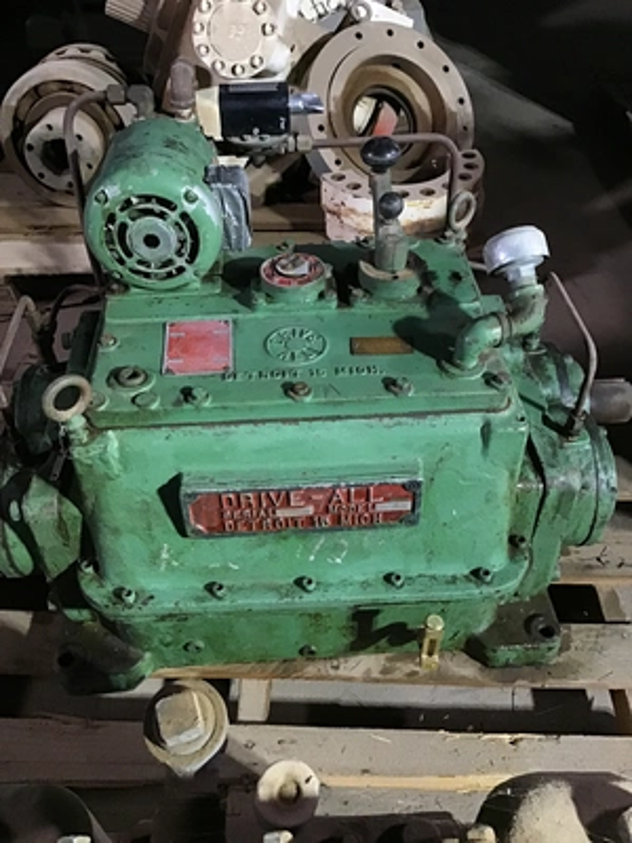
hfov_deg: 45.4
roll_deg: +2.4
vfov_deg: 58.4
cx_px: 316
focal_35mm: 31
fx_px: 755
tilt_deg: -42.4
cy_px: 422
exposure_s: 1/30
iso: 160
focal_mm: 3.3
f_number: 2.4
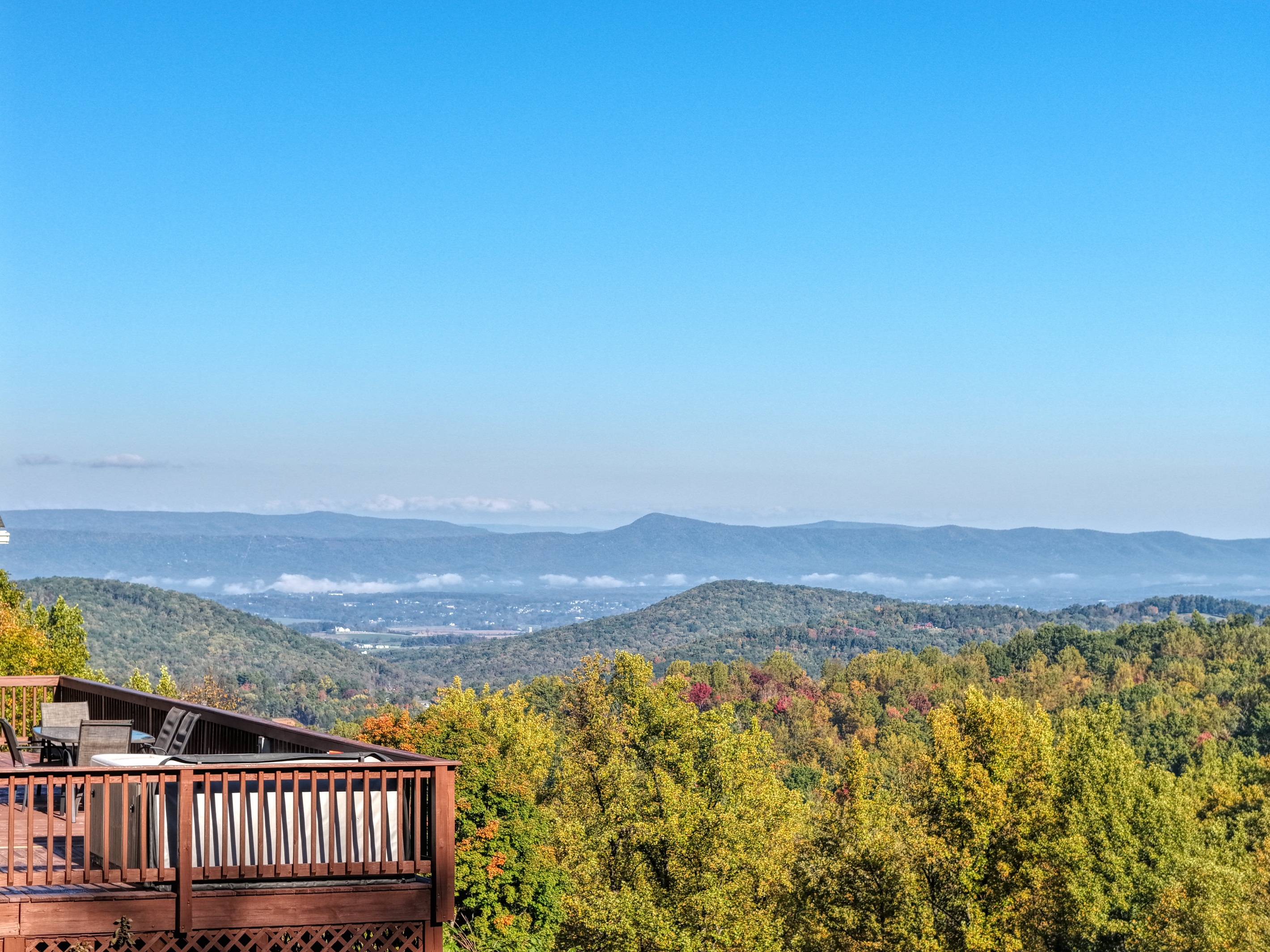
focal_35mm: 70
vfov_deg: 21.0
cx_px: 635
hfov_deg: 27.8
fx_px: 2567
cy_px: 476
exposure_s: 1/640
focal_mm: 19.4
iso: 125
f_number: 2.8
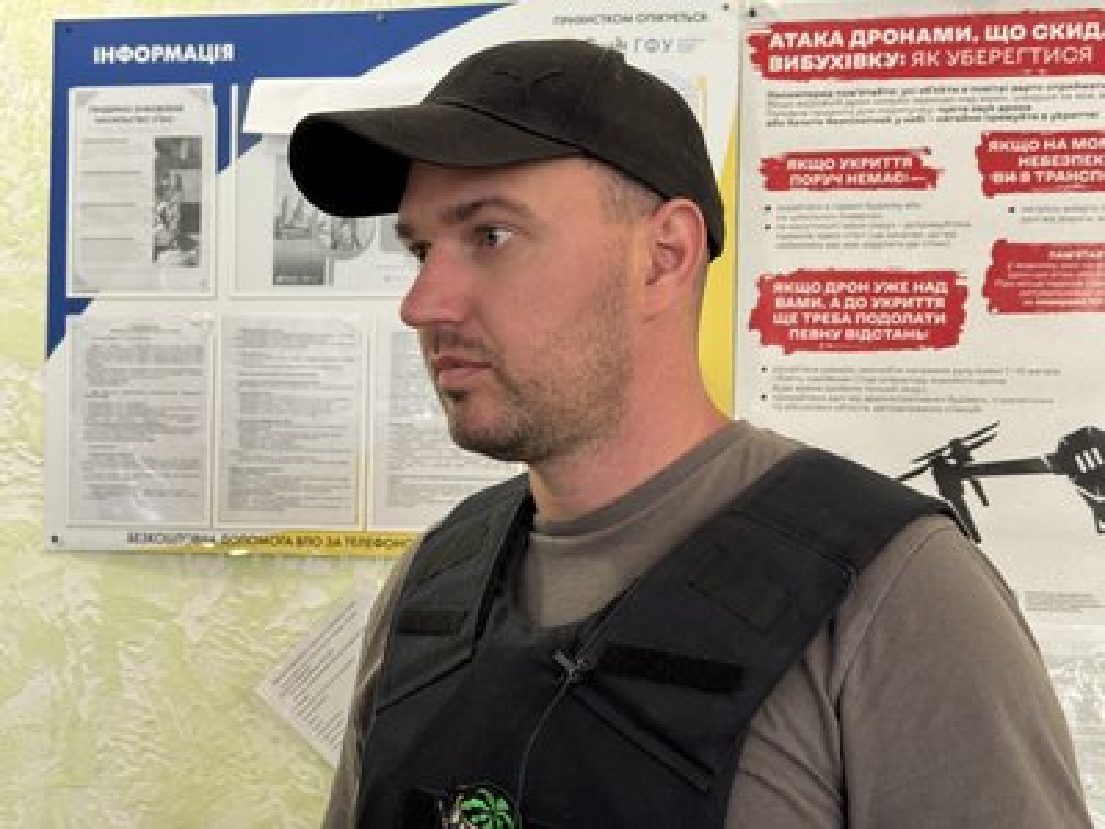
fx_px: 1532
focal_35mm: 48
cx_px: 552
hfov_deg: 39.7
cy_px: 414
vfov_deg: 30.3
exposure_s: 1/33
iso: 320
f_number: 1.78
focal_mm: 6.86
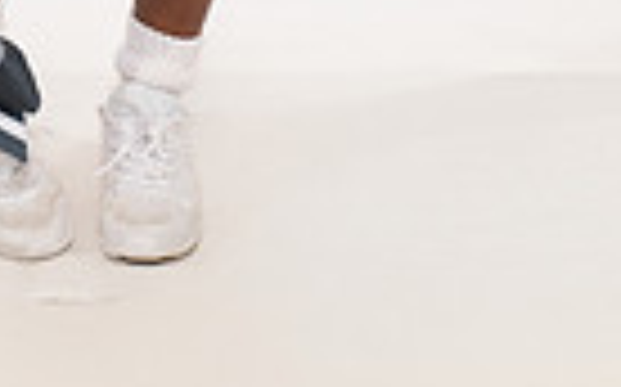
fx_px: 2706
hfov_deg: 13.0
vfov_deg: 7.6
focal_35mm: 160
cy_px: -585
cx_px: 50
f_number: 7.1
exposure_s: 1/320
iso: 500
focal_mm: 48
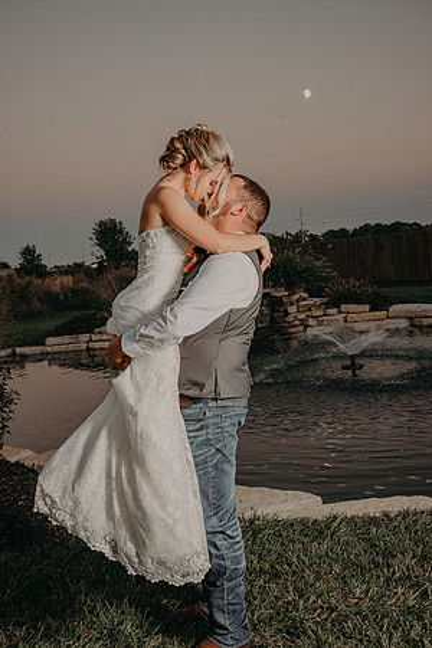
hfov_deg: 33.4
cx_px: 216
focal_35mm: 40
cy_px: 324
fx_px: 720
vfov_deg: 48.5
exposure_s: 1/25
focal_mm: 40
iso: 320
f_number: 13
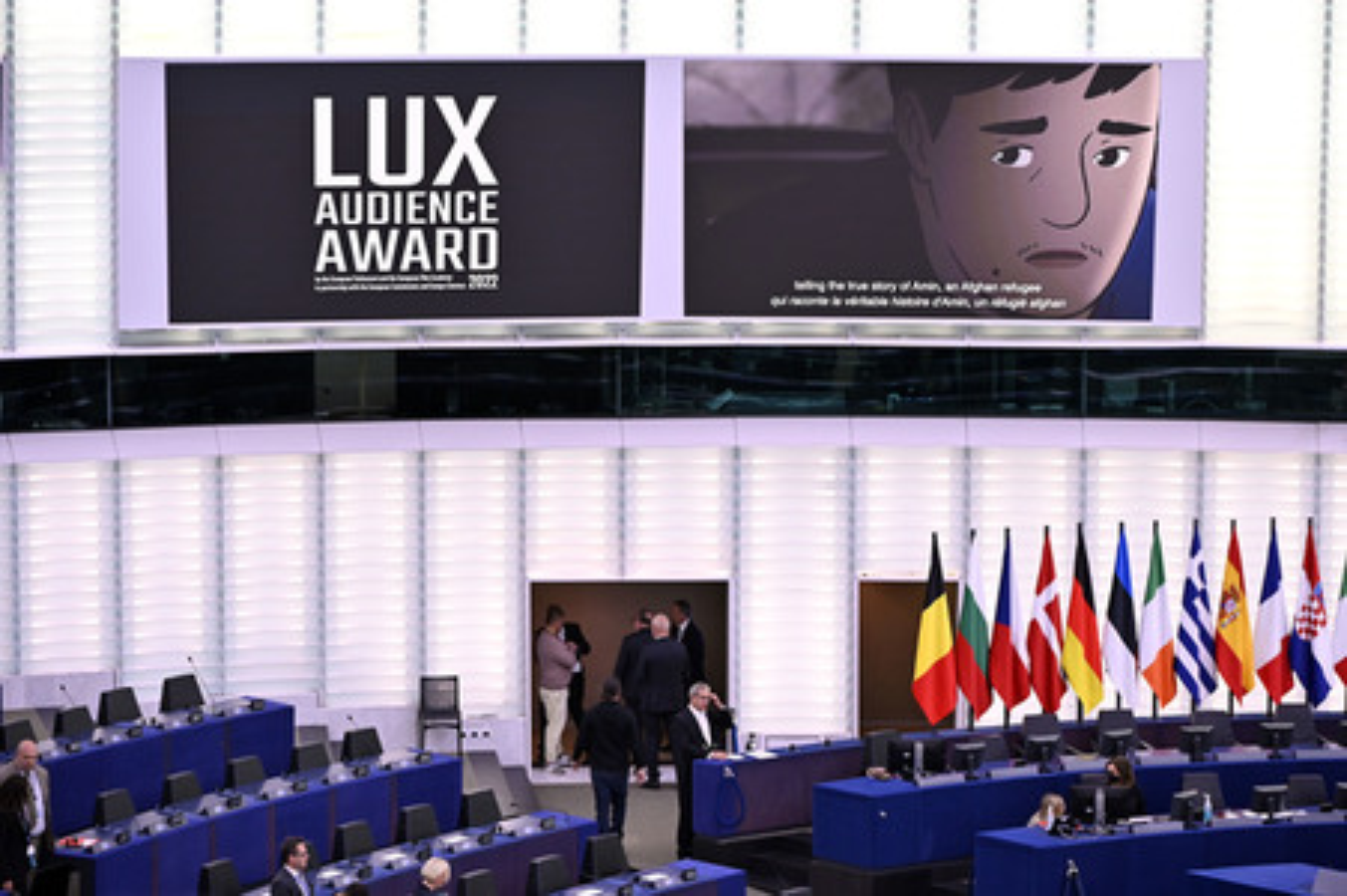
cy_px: 448
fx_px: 3814
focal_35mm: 102
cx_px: 674
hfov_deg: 20.0
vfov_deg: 13.4
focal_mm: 102
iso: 1250
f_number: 2.8
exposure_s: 1/400
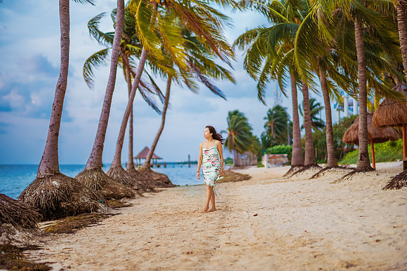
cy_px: 136
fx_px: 656
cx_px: 204
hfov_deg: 34.5
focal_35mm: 58
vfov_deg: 23.4
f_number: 1.4
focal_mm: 58
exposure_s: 1/5000
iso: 640
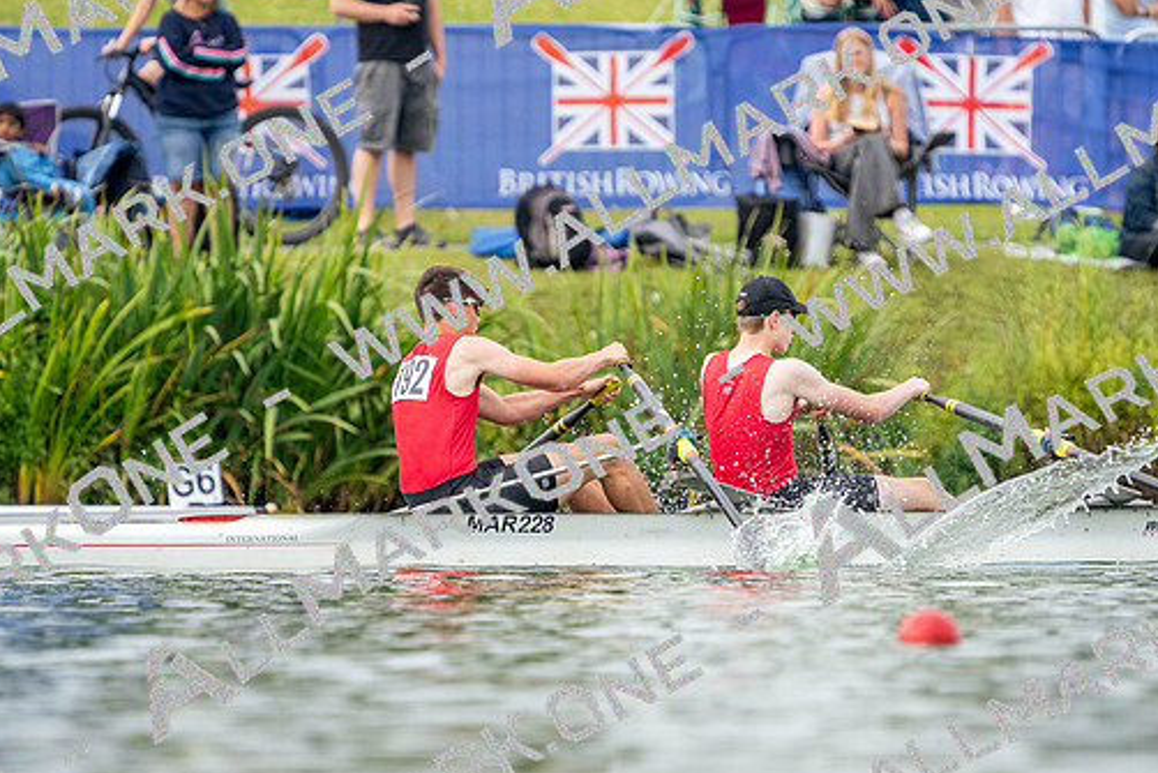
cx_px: 614
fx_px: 31177
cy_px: 386
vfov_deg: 1.4
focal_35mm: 969
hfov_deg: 2.1
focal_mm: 559
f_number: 6.3
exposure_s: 1/1600
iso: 800
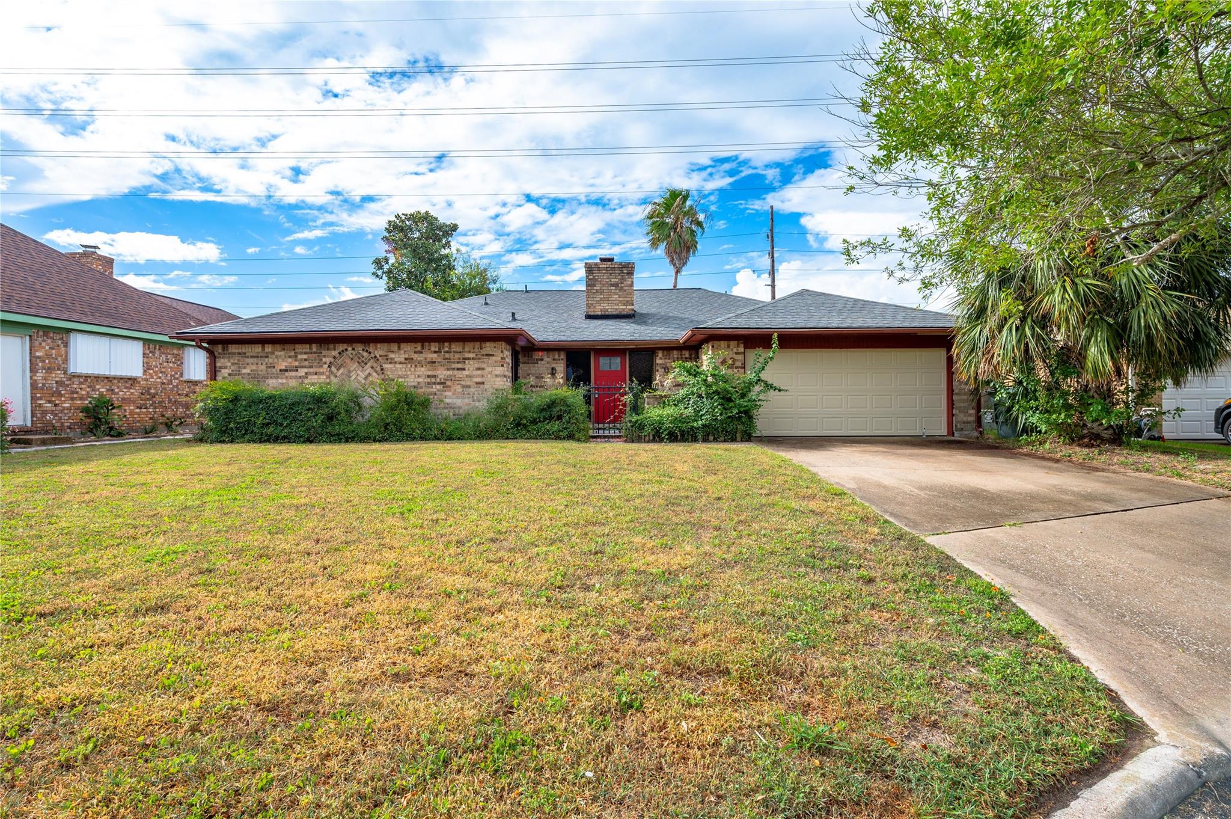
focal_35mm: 18
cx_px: 616
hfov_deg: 90.0
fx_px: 615
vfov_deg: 67.3
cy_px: 410
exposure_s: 1/125
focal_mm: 18
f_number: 11
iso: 125
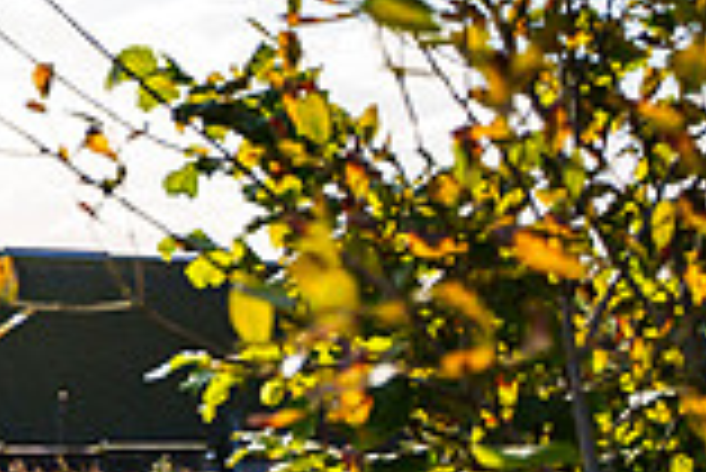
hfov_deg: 15.6
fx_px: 2257
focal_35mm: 115
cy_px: 531
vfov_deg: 11.7
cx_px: -498
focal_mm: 29
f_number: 3.2
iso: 400
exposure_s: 1/8000
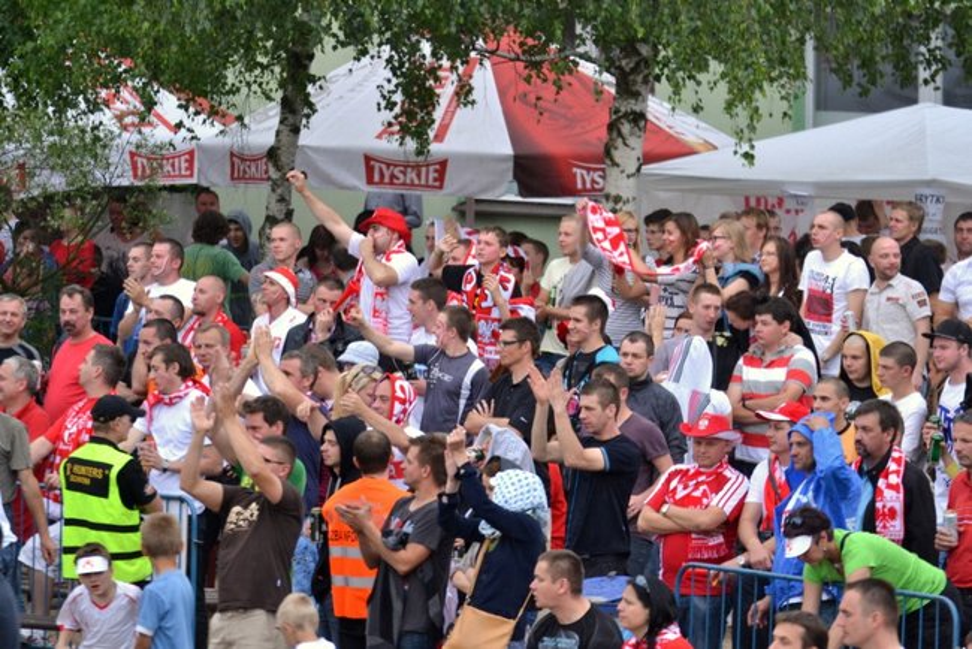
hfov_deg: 6.5
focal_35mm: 315
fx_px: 8508
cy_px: 324
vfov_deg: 4.4
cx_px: 486
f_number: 5.3
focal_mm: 210
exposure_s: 1/125
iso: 800
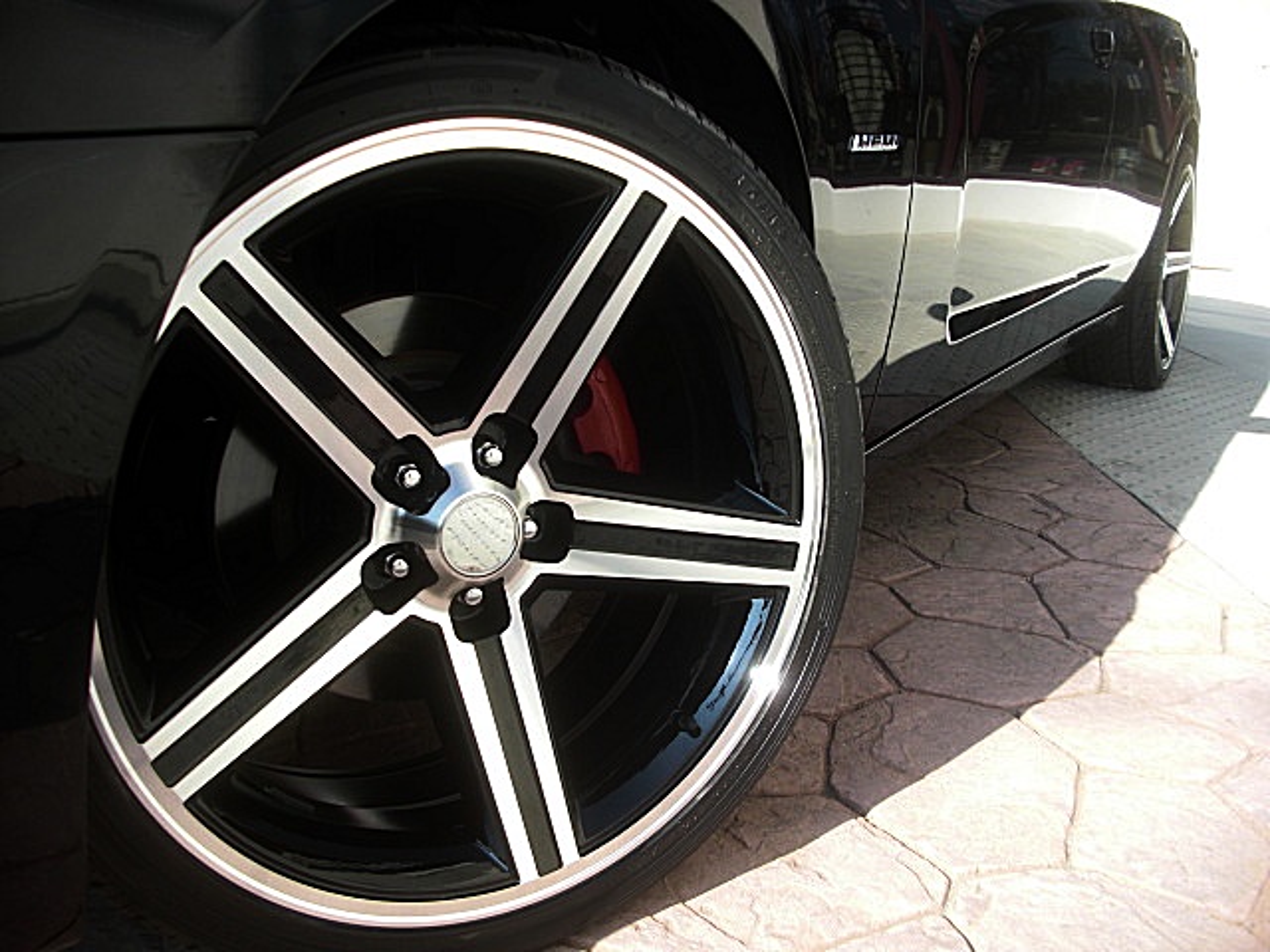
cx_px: 635
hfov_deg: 51.4
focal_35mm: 36
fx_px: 1321
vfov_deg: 39.7
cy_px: 476
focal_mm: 6.3
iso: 50
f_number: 2.8
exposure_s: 1/250
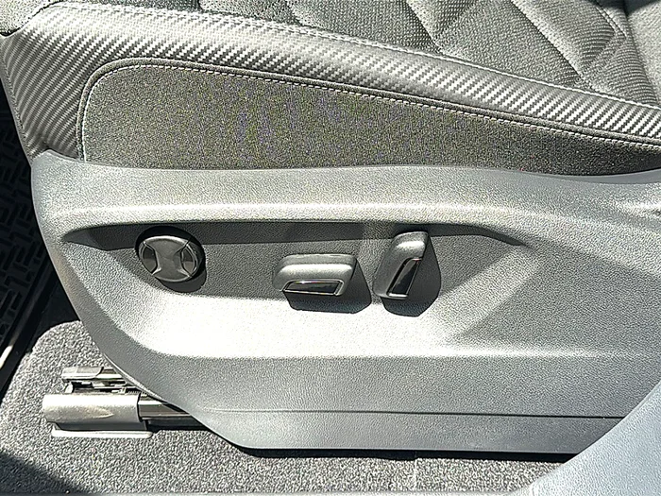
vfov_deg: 34.3
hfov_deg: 44.8
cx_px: 330
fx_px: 802
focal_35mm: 42
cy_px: 248
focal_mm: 6.86
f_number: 1.78
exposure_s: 1/1042
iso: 80
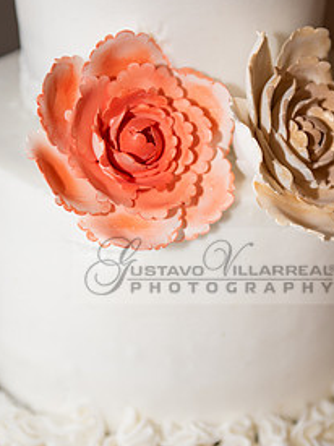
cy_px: 266
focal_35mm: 110
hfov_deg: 13.4
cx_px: 209
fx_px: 1416
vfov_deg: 17.9
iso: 1000
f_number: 2.8
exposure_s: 1/200
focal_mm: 70
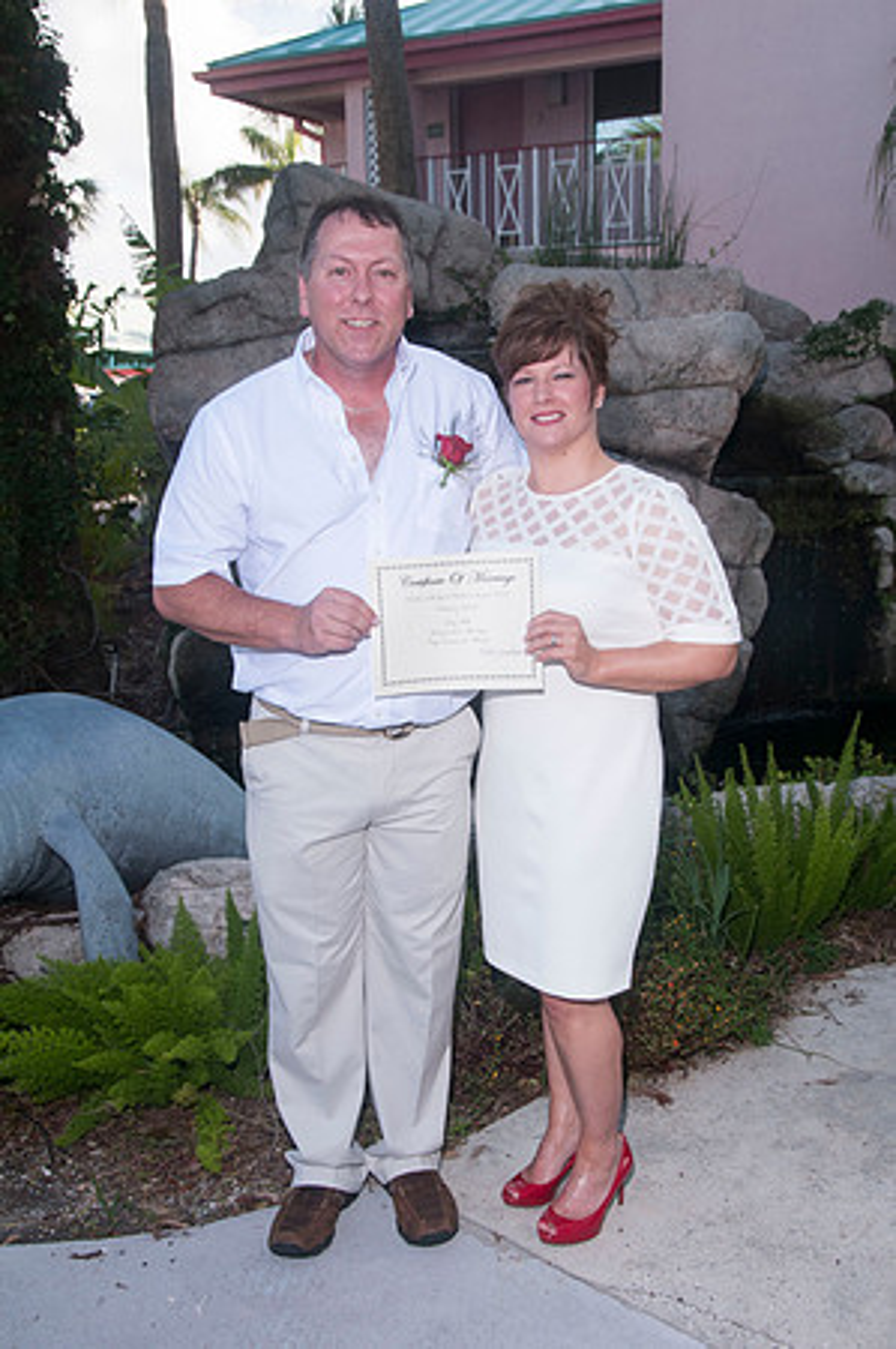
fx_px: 1459
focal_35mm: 39
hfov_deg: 34.1
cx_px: 448
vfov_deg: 49.6
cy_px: 674
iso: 200
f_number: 8
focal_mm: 26
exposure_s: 1/200
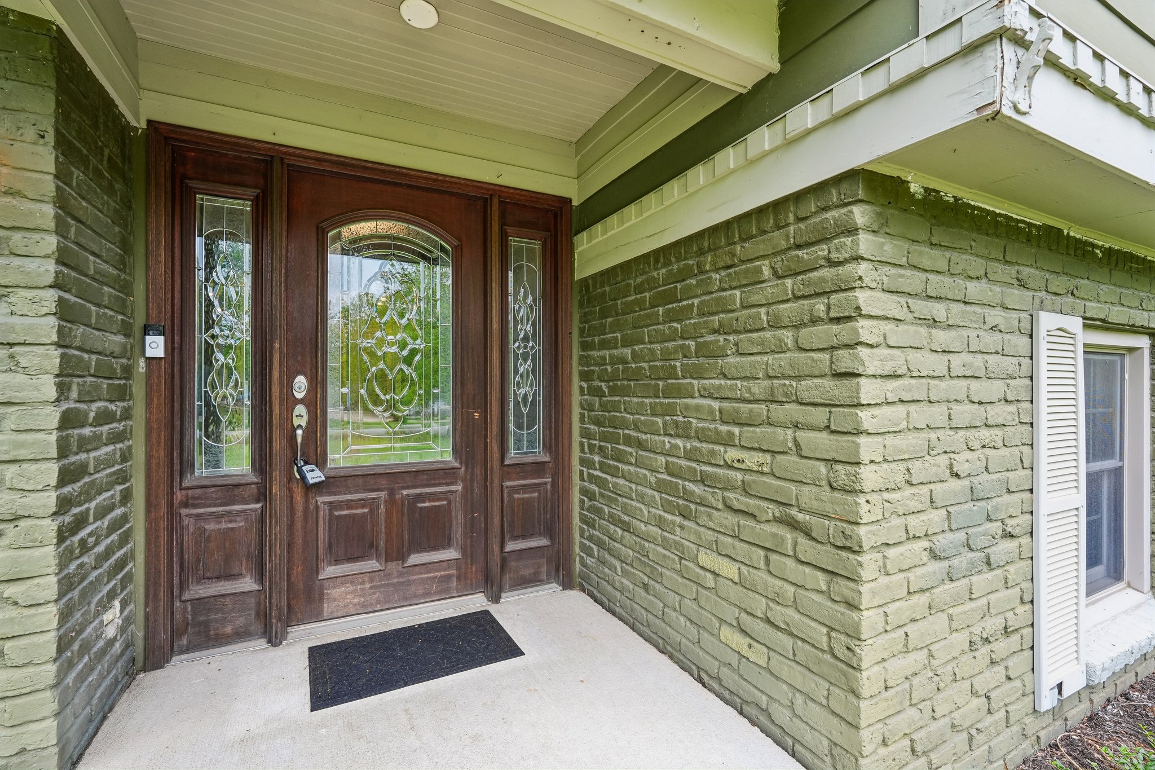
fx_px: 513
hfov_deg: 96.7
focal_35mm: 16
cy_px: 385
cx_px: 578
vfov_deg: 73.7
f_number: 8
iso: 400
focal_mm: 16
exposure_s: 1/30
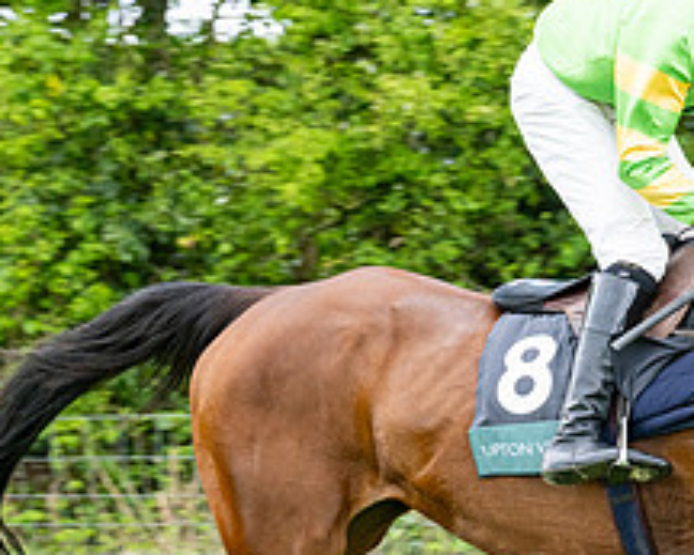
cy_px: 372
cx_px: 672
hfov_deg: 7.3
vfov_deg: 5.9
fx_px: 5384
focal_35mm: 262
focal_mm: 70
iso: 400
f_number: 5
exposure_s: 1/500
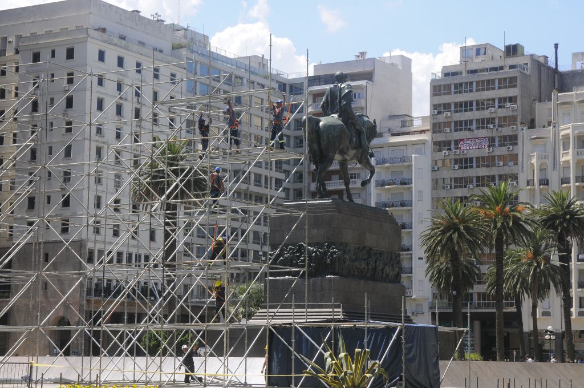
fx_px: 1337
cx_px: 292
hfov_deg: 24.6
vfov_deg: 16.5
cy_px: 194
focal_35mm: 82
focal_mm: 55
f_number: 10
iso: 400
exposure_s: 1/400
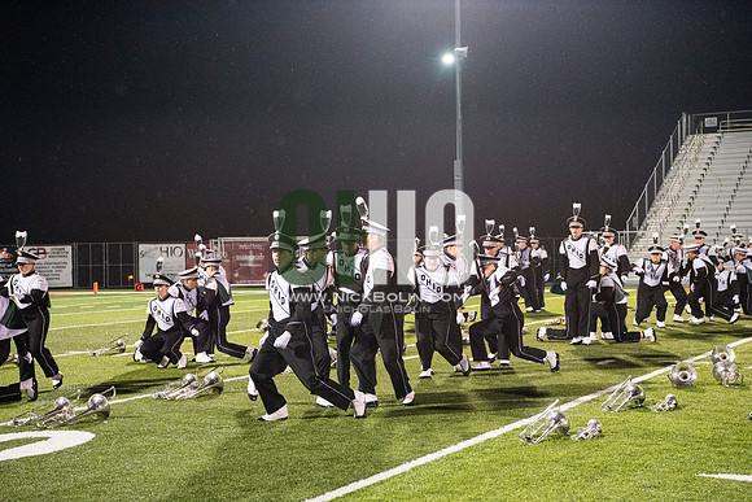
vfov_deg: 19.5
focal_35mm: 70
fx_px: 1462
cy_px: 251
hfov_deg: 28.8
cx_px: 376
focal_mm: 70
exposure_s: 1/320
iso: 5000
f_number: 5.6
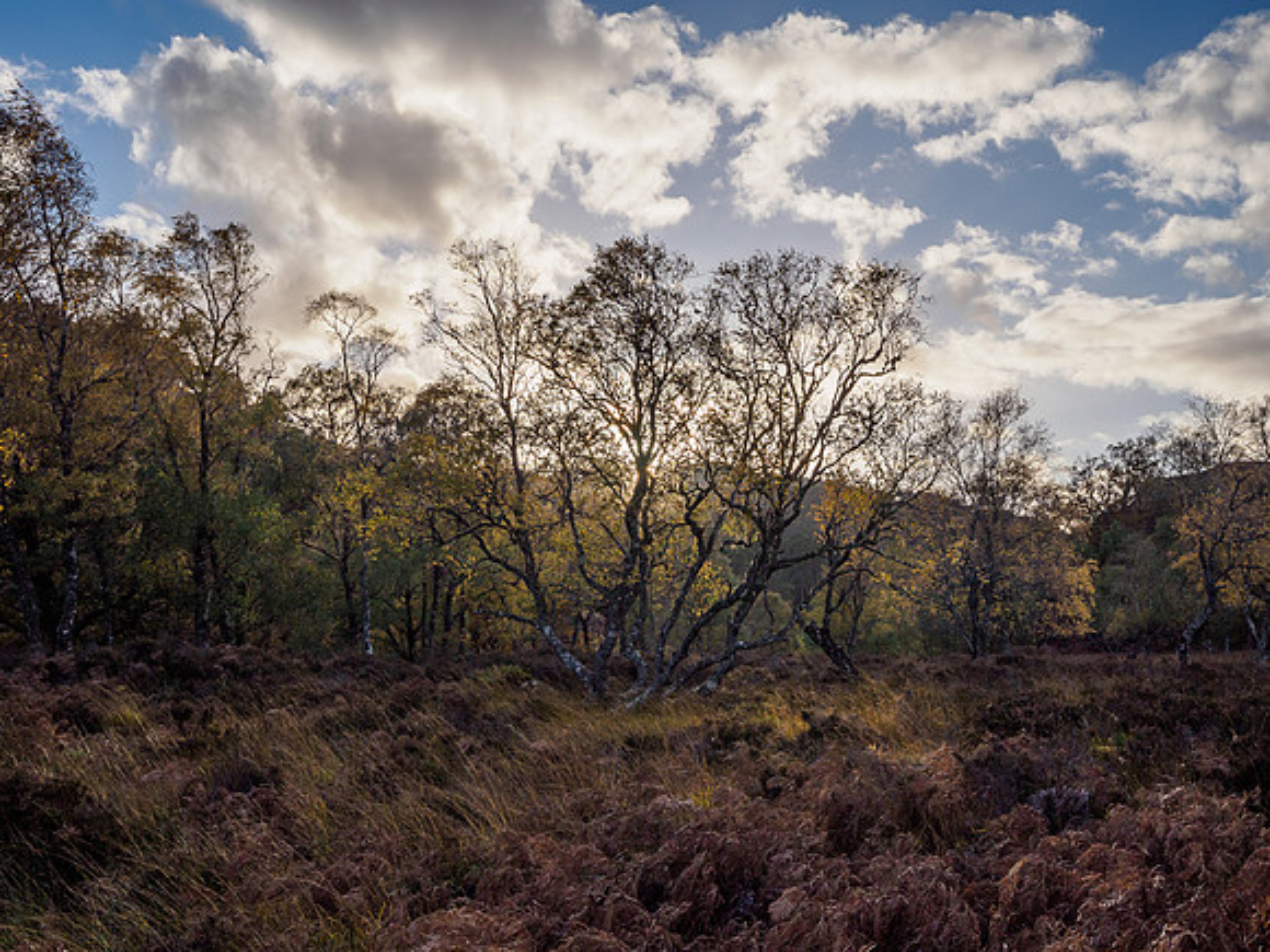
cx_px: 635
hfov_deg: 51.4
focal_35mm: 36
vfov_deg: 39.7
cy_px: 476
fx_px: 1321
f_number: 7.1
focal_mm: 18
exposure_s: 1/800
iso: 200
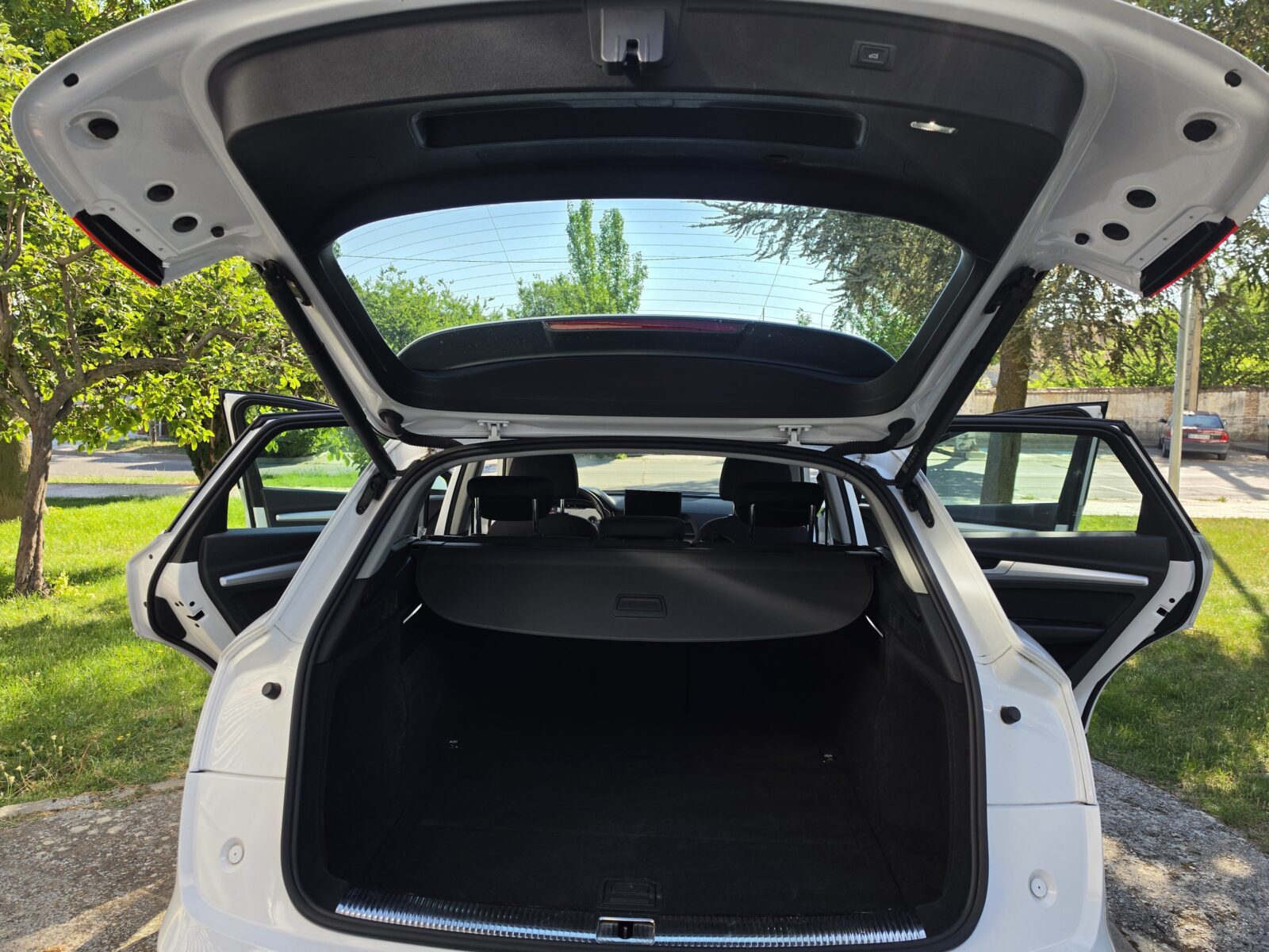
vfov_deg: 58.9
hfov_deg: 73.9
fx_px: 843
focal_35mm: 23
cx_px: 634
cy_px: 476
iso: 64
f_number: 1.4
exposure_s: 1/1904
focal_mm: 6.5
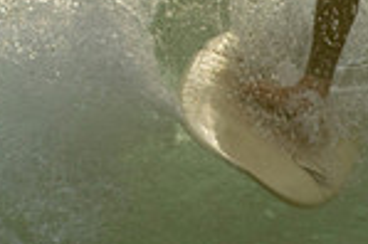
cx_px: 165
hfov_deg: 0.9
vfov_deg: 0.6
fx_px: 23893
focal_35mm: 2340
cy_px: -70
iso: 200
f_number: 5.6
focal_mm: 400
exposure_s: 1/1000
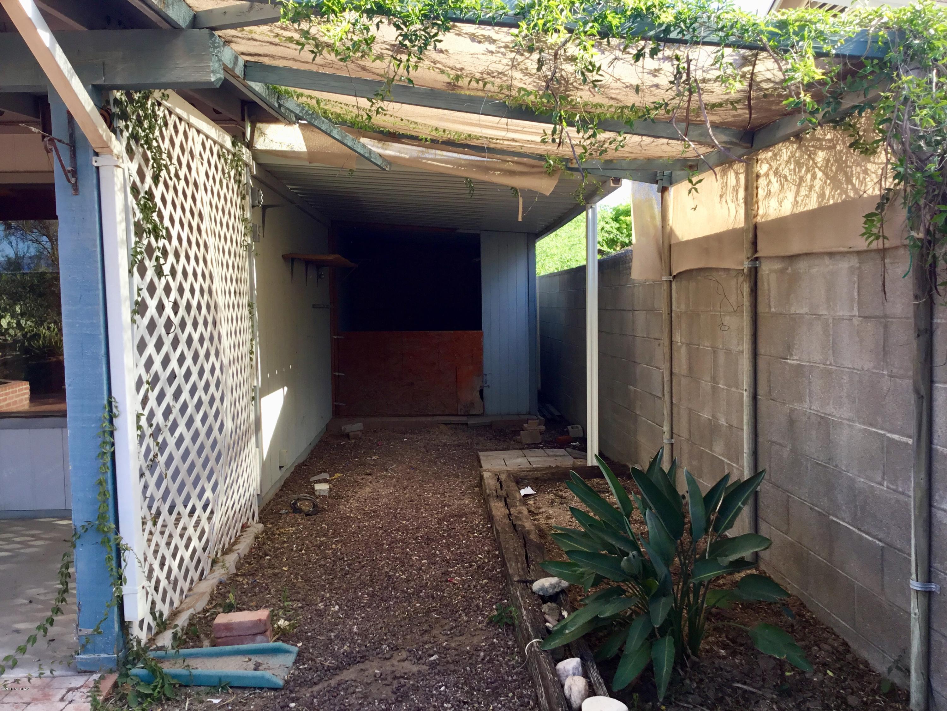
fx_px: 848
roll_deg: +2.2
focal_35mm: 31
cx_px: 474
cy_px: 356
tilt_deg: -3.4
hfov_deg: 58.4
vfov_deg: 45.4
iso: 25
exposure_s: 1/166
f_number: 2.4
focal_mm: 3.3
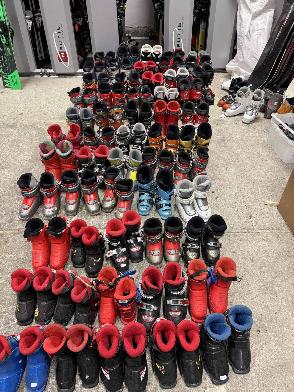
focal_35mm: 24
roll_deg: -1.7
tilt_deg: -39.2
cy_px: 196
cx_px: 147
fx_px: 272
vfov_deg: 71.6
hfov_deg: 56.8
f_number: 1.78
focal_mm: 6.76
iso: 320
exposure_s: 1/50
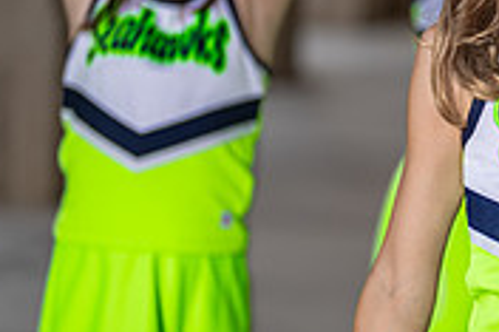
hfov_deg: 11.9
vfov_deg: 8.1
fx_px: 2340
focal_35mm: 169
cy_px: 103
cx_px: 586
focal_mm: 50
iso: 100
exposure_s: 1/400
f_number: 1.2
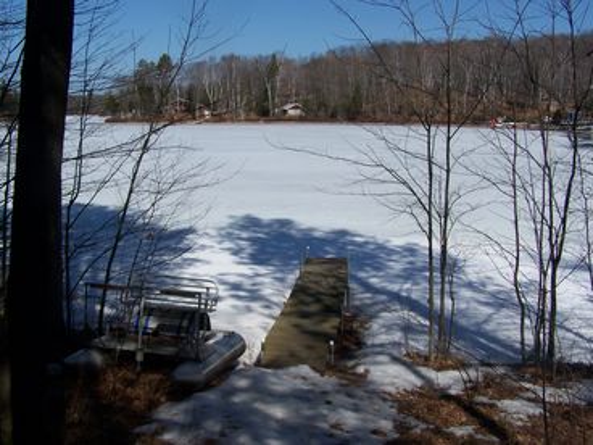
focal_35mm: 38
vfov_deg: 37.7
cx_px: 296
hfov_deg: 49.0
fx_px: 651
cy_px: 222
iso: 80
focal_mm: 6.3
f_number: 5.6
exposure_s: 1/640
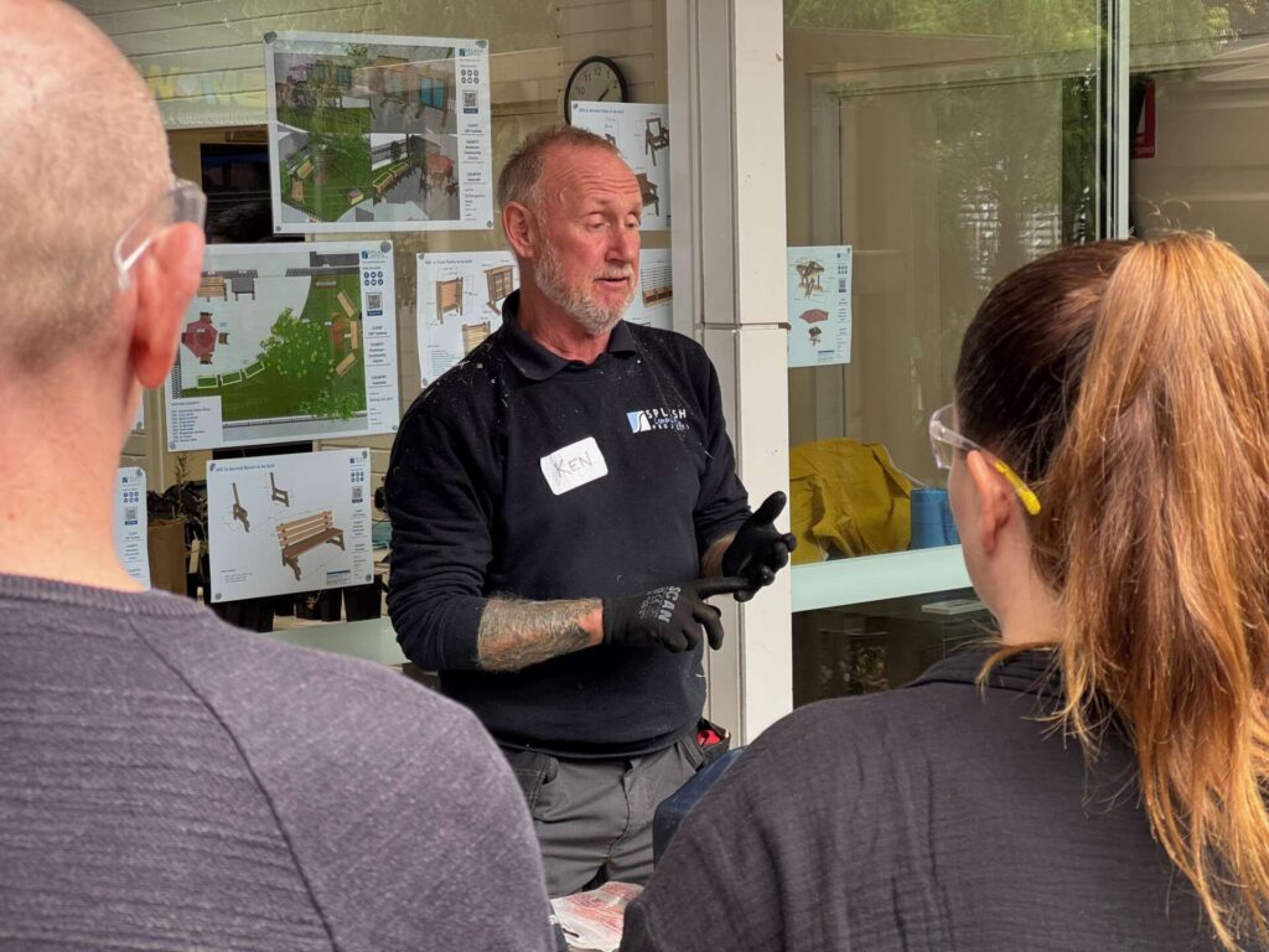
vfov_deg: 19.1
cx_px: 634
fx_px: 2823
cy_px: 476
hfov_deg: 25.3
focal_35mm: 77
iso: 80
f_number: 2.8
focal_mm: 9
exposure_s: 1/99
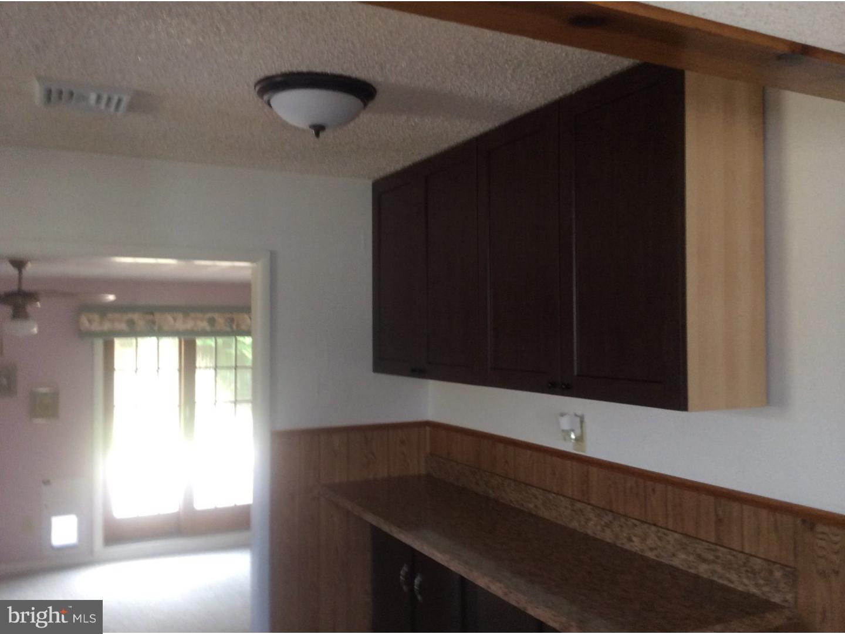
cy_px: 317
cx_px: 422
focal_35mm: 33
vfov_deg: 42.9
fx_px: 806
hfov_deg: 55.4
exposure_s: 1/24
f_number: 2.4
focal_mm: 3.3
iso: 80
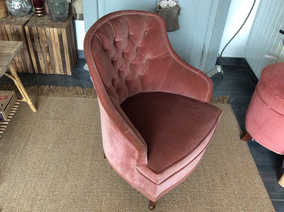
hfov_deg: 56.9
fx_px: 262
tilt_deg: -38.7
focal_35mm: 32
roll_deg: -2.2
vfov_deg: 44.1
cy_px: 106
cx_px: 142
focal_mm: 3.3
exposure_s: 1/25
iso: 250
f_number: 2.4
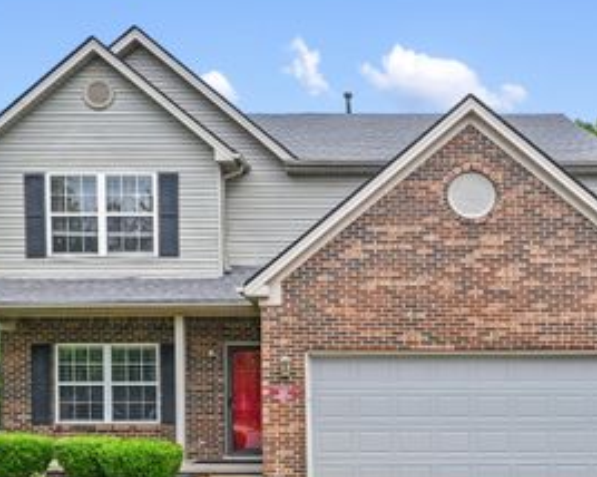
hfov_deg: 43.8
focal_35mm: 42
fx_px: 742
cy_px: 231
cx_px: 312
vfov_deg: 35.6
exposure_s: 1/400
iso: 800
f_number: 10
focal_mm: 16
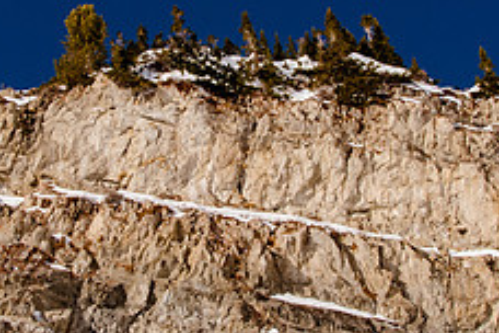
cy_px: 111
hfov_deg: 19.6
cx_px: 225
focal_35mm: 104
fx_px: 1441
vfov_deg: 13.1
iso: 400
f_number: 16
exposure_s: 1/500
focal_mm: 22
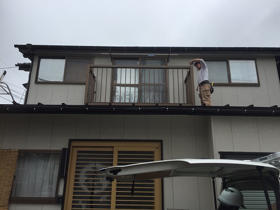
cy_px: 105
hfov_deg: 61.7
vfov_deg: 48.2
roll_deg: -1.4
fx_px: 235
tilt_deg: +18.1
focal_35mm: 29
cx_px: 140
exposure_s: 1/2083
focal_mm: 4.15
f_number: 2.2
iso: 32
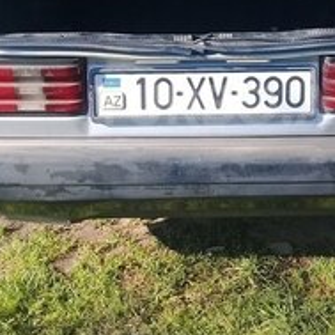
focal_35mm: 72
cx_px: 230
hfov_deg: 23.8
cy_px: 105
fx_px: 788
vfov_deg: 23.8
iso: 50
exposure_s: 1/435
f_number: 2.2
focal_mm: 3.3
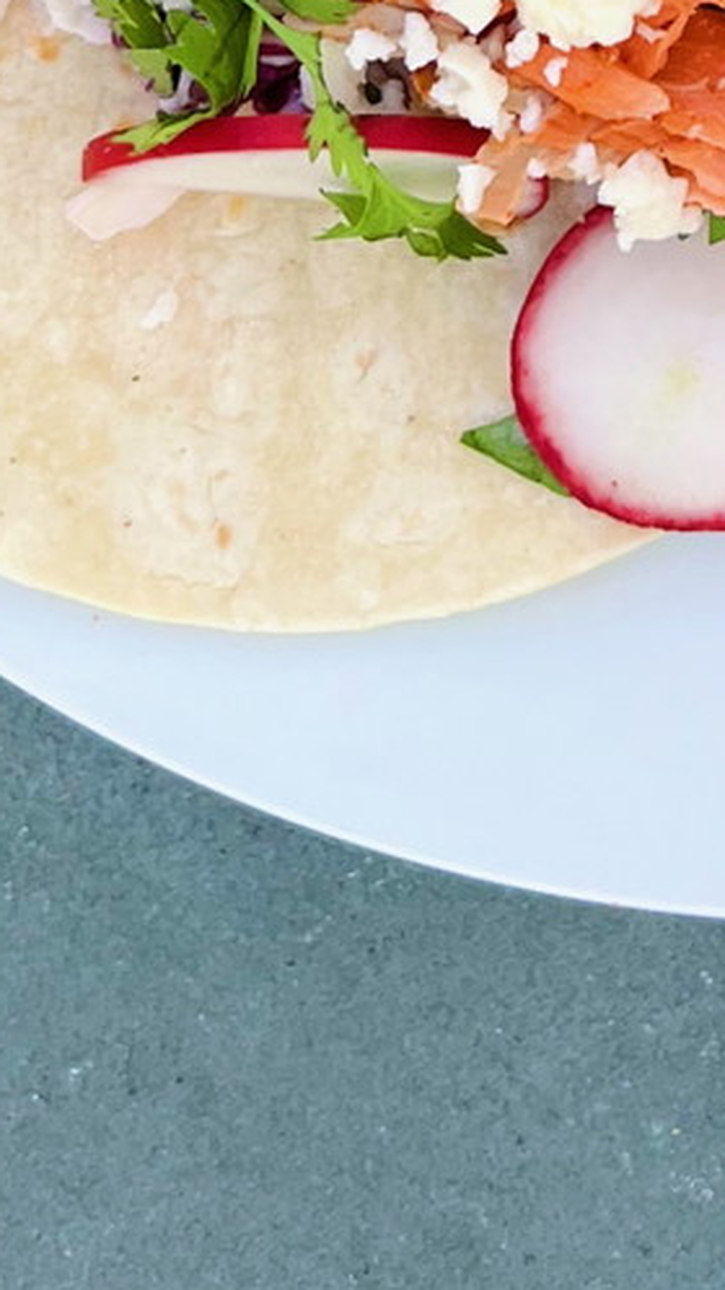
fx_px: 3111
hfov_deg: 13.0
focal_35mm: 91
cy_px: -653
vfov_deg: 20.1
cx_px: 816
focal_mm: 5.7
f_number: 1.5
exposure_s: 1/456
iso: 50
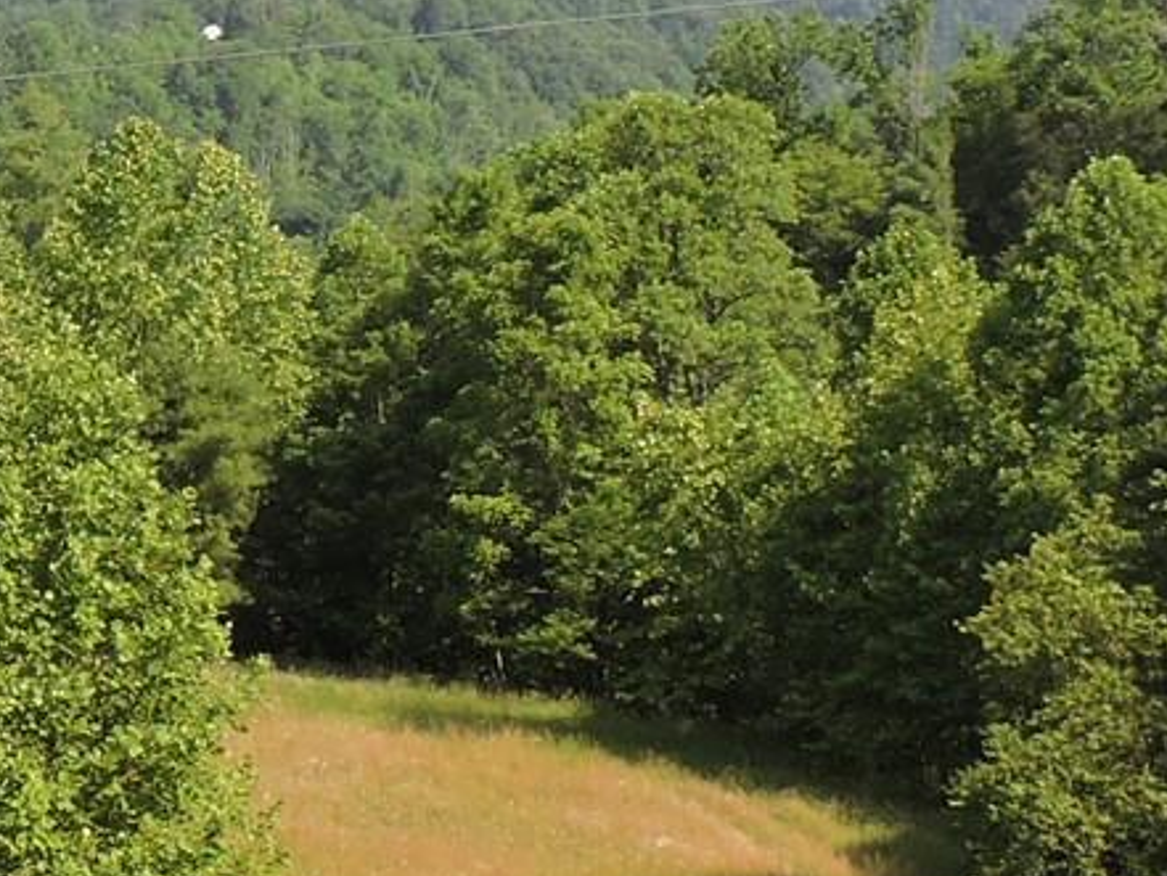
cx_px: -270
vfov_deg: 11.4
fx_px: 4384
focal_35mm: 130
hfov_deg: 14.6
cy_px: 191
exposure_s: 1/800
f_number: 3.1
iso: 100
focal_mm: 5
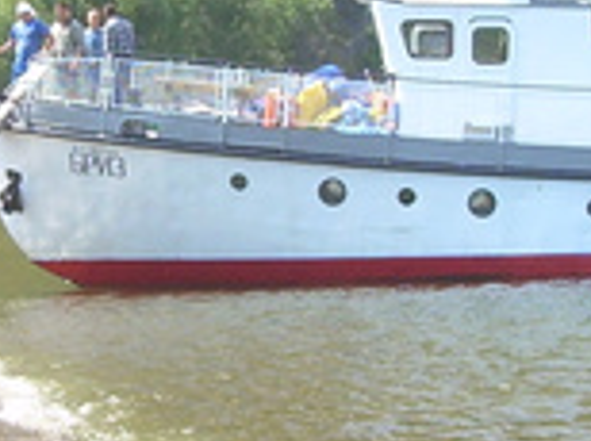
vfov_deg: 8.6
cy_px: 140
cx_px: 177
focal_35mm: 173
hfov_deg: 11.4
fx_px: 2949
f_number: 4.6
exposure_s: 1/125
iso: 50
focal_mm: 6.3
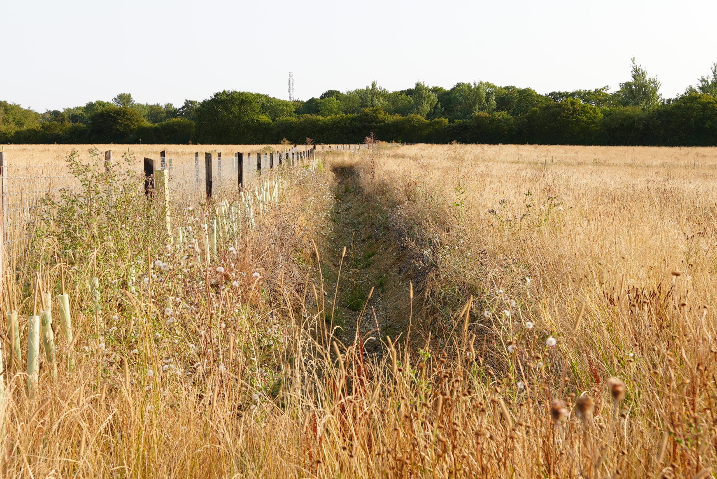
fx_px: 1036
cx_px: 358
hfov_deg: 38.2
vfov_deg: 26.0
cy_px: 240
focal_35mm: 52
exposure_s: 1/100
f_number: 8
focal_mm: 35
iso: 100
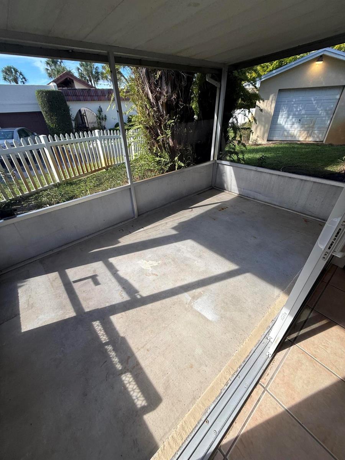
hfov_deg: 85.7
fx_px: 186
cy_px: 230
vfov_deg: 102.1
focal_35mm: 14
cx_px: 172
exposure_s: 1/338
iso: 50
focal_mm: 2.22
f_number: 2.2
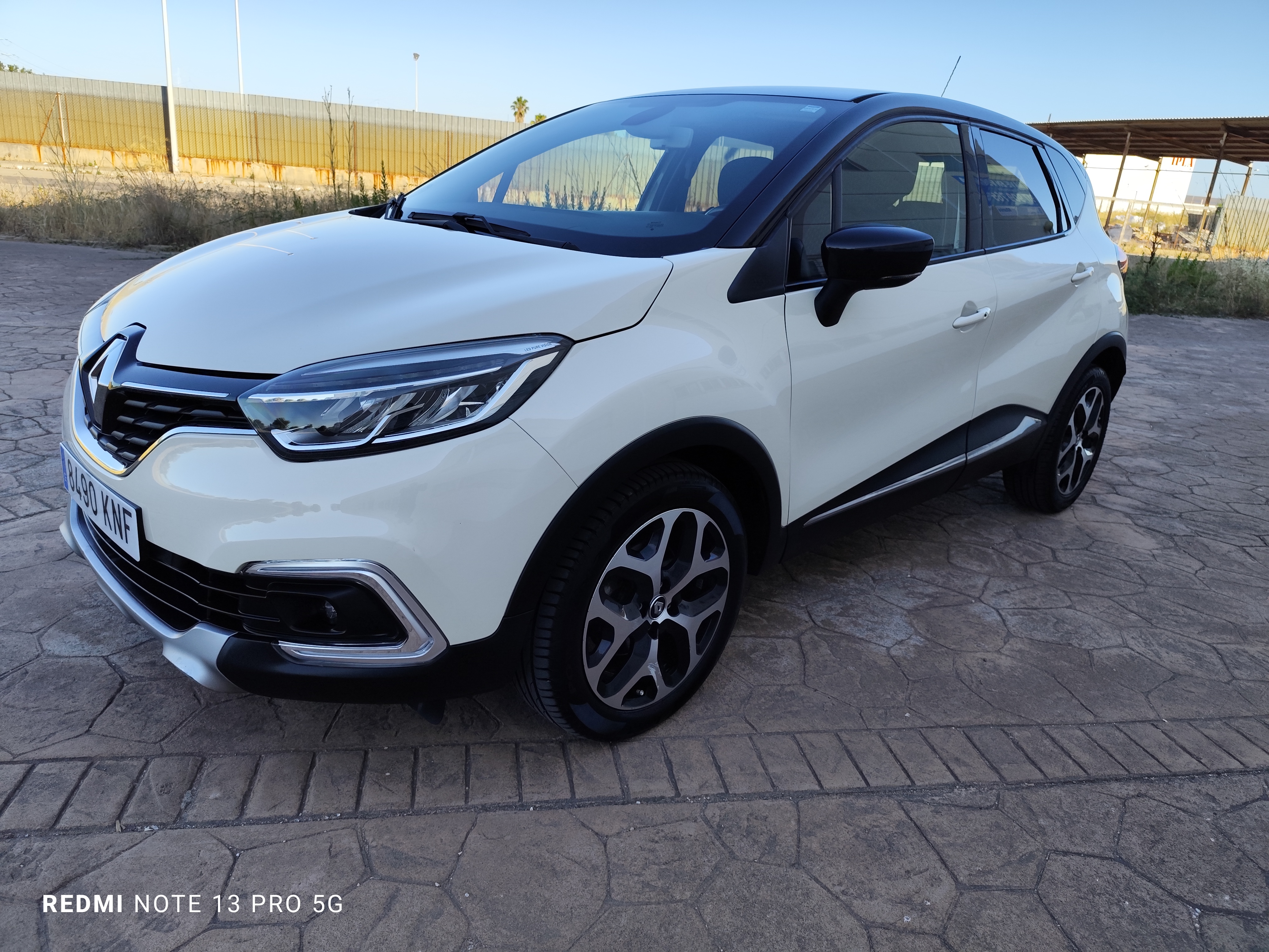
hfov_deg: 73.9
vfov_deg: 58.9
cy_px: 476
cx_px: 634
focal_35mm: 23
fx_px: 843
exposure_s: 1/603
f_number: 1.65
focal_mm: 6.14
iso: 50
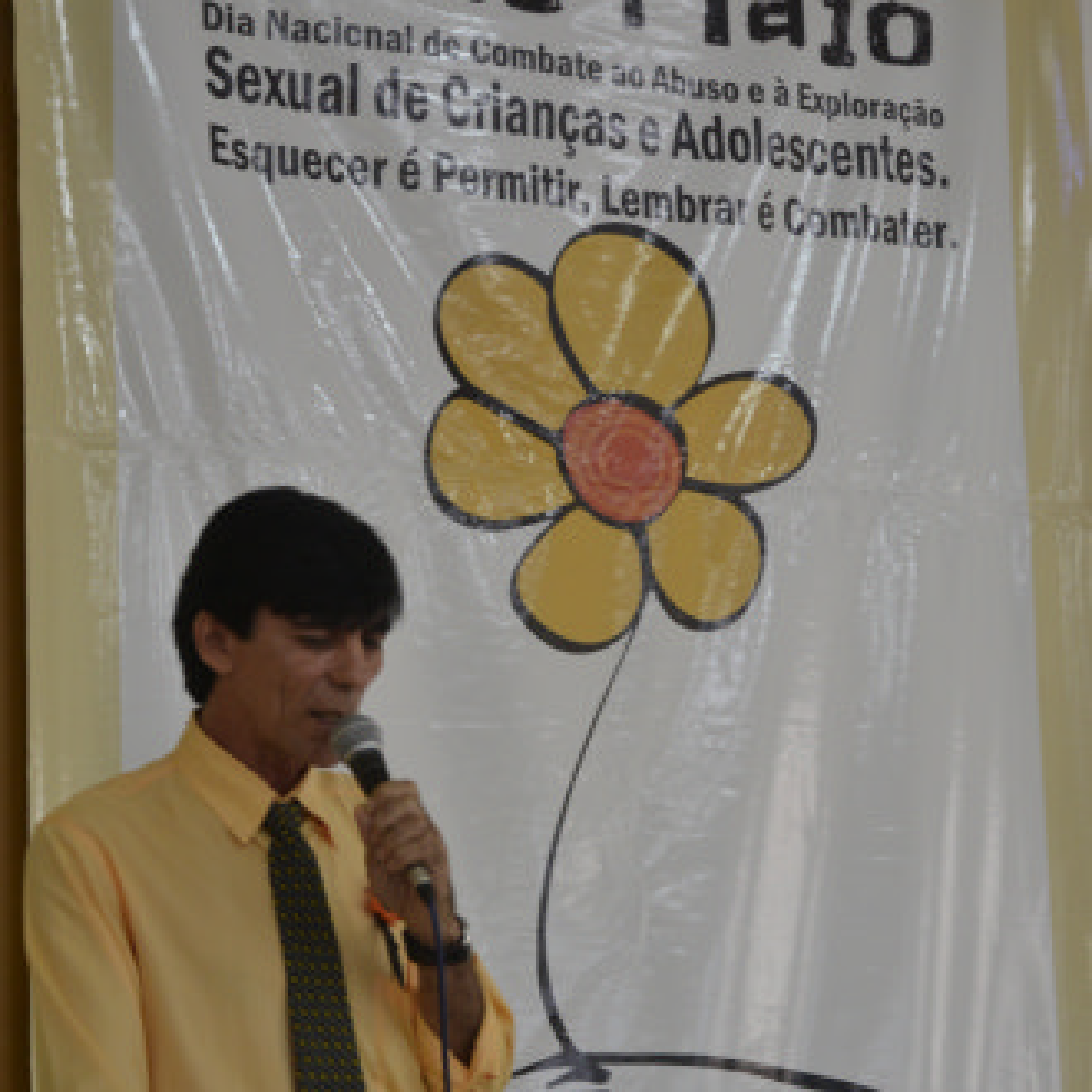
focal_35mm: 85
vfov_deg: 20.4
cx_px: 544
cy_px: 682
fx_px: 3034
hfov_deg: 20.4
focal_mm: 44
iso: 900
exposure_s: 1/60
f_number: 4.5
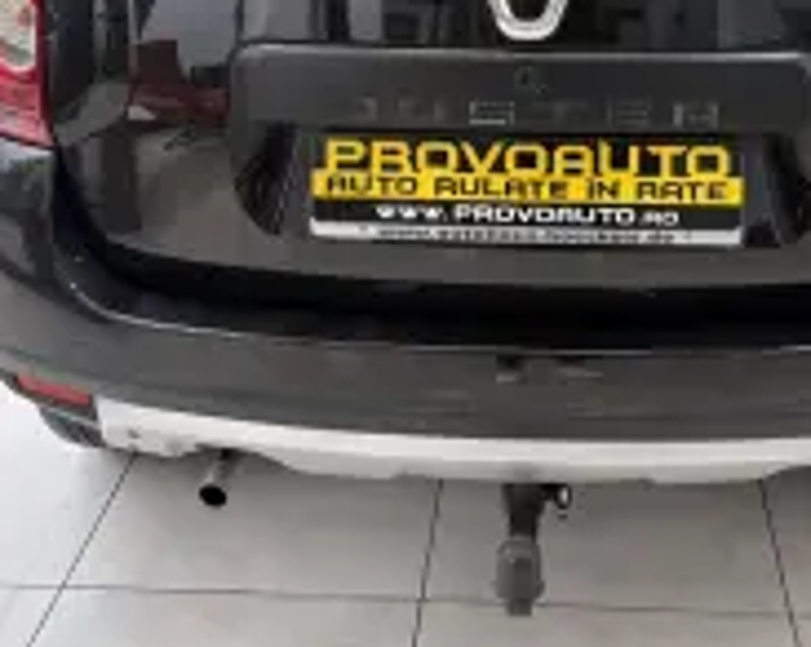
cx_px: 496
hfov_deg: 37.2
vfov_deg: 29.3
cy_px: 97
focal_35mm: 50
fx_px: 1199
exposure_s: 1/100
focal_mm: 5.96
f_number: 1.6
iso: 50
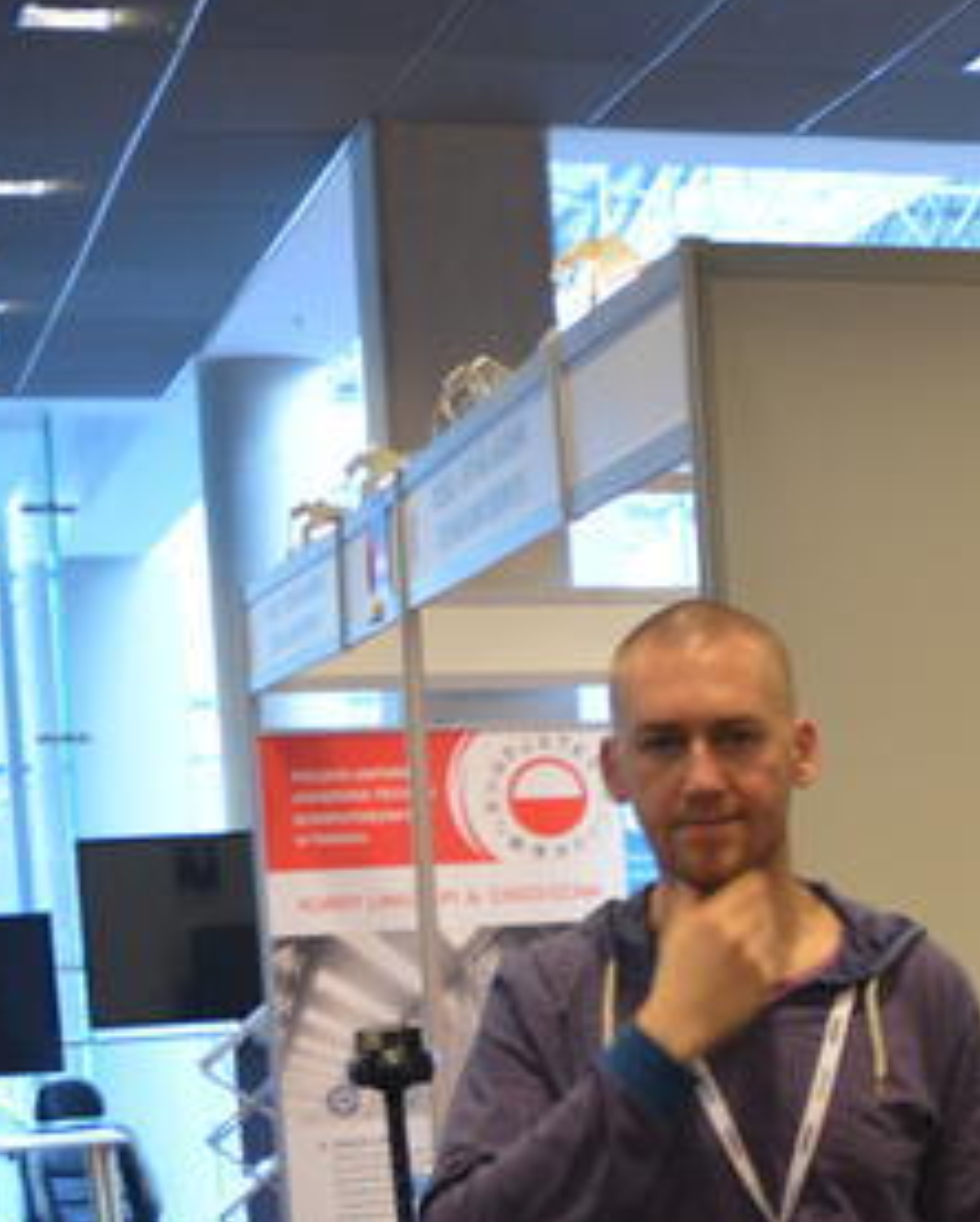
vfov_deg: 17.6
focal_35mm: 107
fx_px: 3864
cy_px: 1167
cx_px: 1863
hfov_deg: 12.9
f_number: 3.8
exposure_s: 1/40
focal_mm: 21
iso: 800
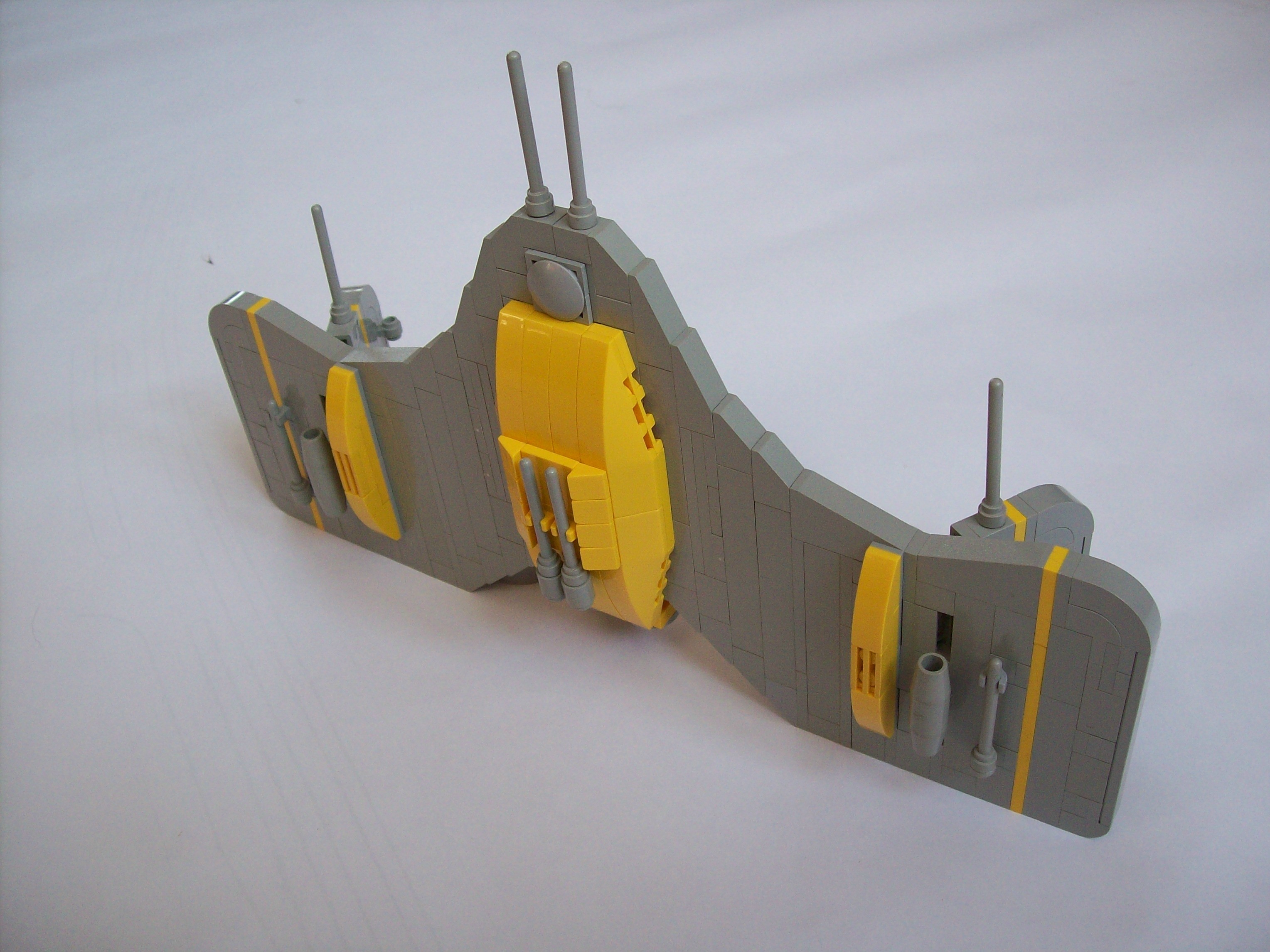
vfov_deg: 39.7
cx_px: 635
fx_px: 1321
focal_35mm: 36
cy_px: 476
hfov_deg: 51.4
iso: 104
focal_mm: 6
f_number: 2.7
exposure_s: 1/64
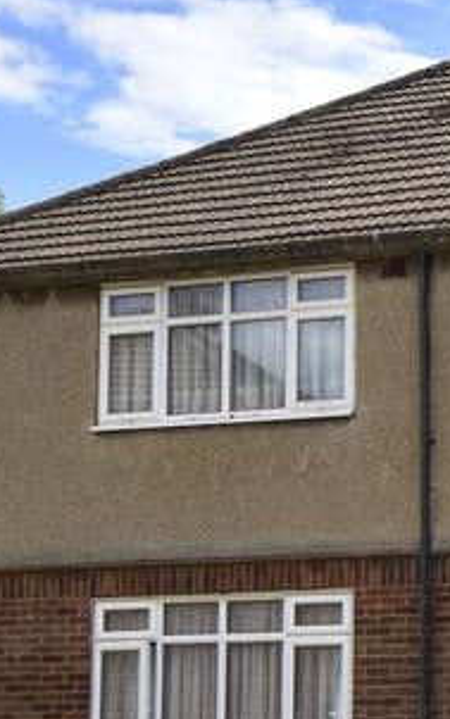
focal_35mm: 83
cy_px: 515
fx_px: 1627
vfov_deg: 24.7
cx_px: 824
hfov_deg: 13.9
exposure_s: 1/1250
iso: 640
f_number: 8
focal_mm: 16
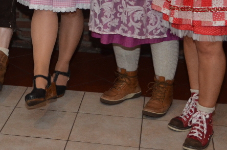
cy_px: -49
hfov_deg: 20.1
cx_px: 31
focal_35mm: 100
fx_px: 629
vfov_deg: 13.1
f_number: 4
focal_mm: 24
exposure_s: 1/60
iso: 800
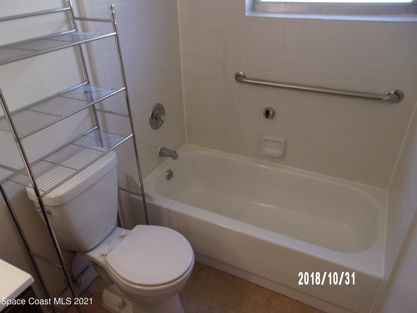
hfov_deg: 65.3
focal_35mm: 27
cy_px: 156
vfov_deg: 51.4
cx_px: 208
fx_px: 325
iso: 87
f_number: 3
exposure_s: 1/34
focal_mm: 4.9
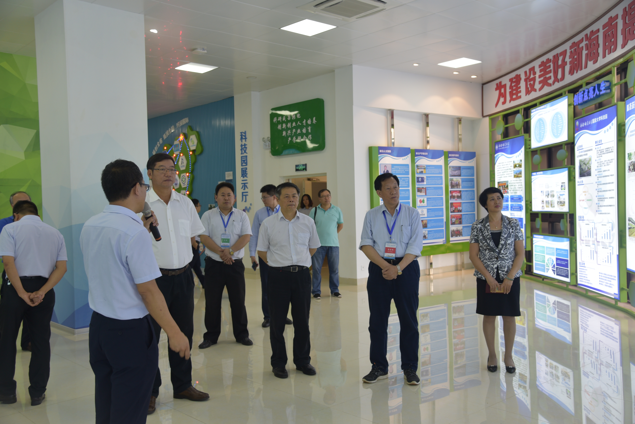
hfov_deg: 55.8
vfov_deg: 38.9
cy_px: 212
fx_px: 600
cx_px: 318
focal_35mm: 34
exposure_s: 1/100
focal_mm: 34
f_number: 5
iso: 400
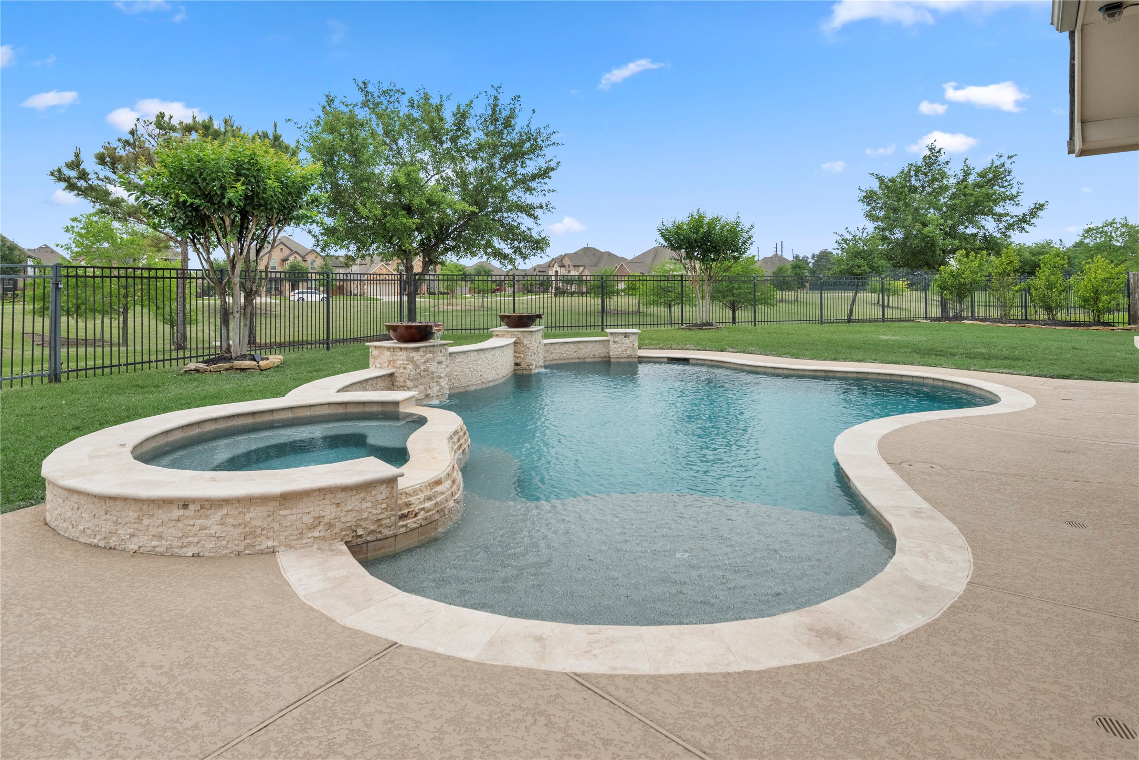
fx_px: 633
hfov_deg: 84.0
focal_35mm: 20
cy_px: 380
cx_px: 570
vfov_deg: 62.0
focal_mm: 20
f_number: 8
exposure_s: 1/800
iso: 1250
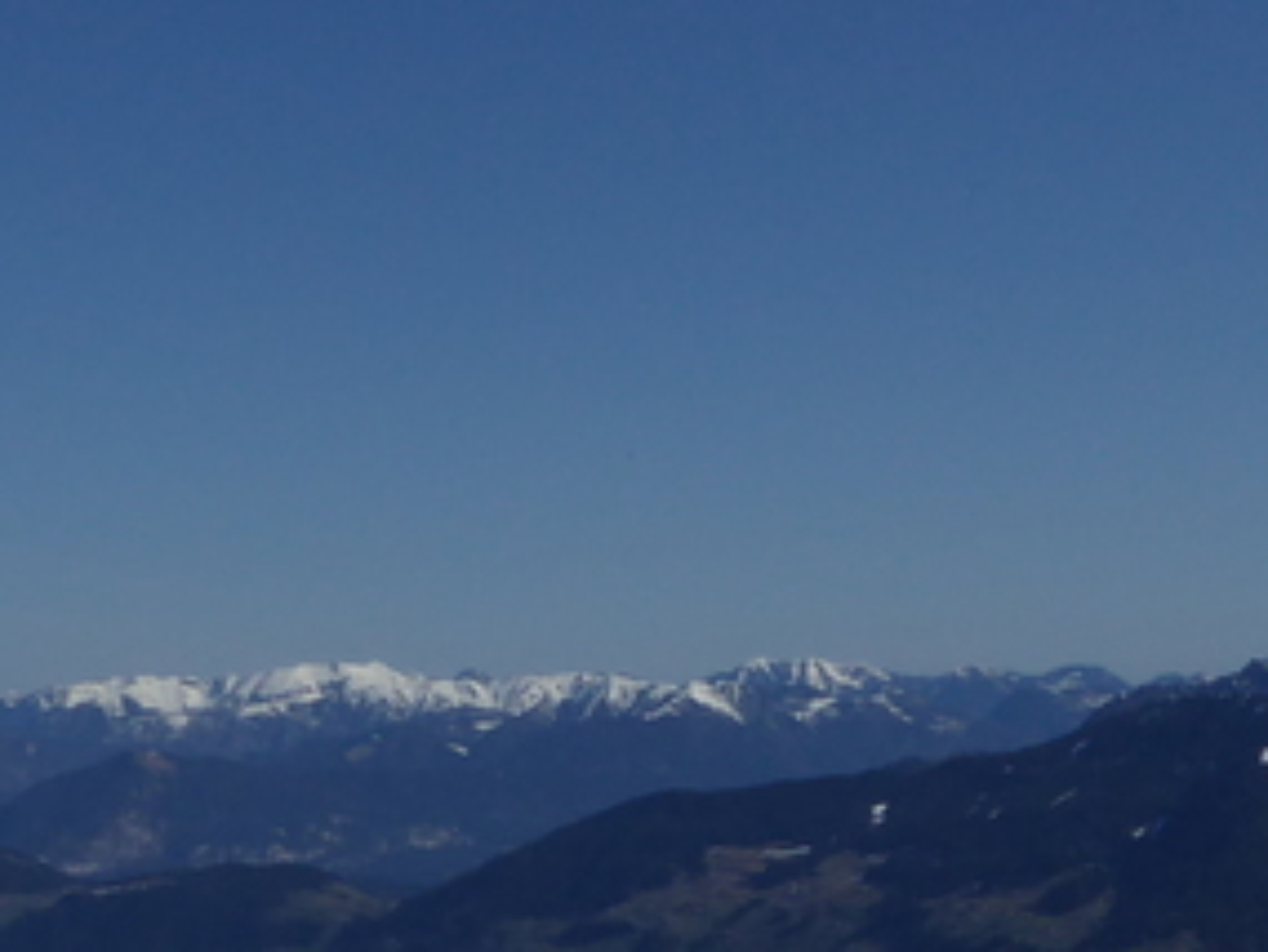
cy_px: 1357
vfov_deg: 14.4
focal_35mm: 97
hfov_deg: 20.0
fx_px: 3555
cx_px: 988
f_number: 4.5
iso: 80
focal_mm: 4.7
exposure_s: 1/2000
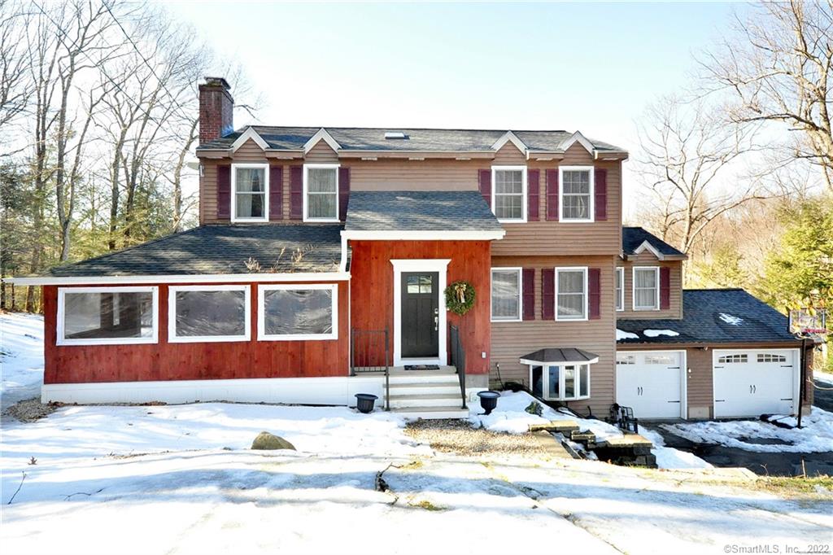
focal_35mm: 18
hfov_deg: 90.0
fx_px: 416
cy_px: 278
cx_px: 416
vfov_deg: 67.3
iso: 1250
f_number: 8
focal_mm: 12
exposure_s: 1/250
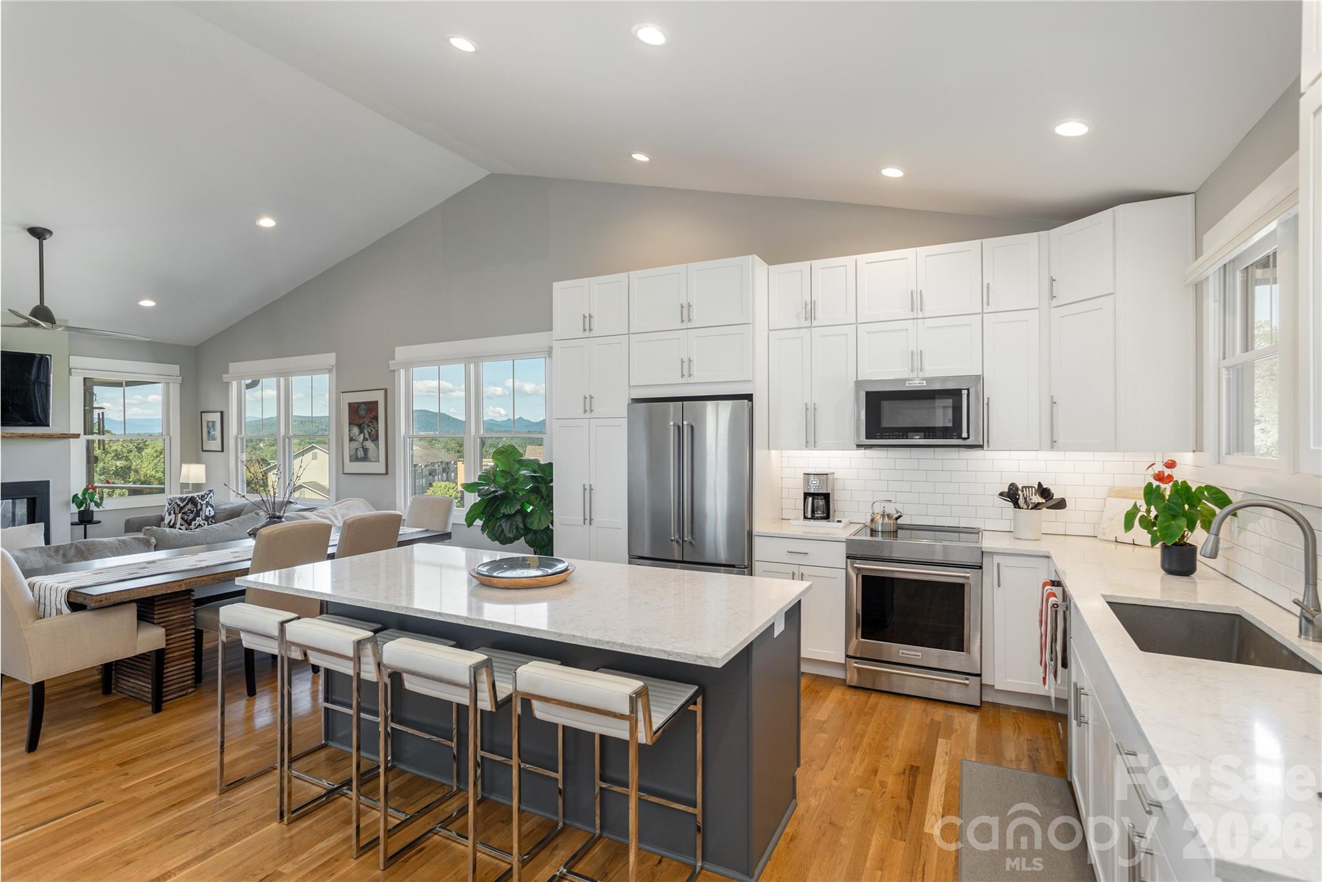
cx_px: 661
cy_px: 441
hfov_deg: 93.3
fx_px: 624
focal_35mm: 17
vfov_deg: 70.5
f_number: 8
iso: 320
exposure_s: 1/30
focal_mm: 17
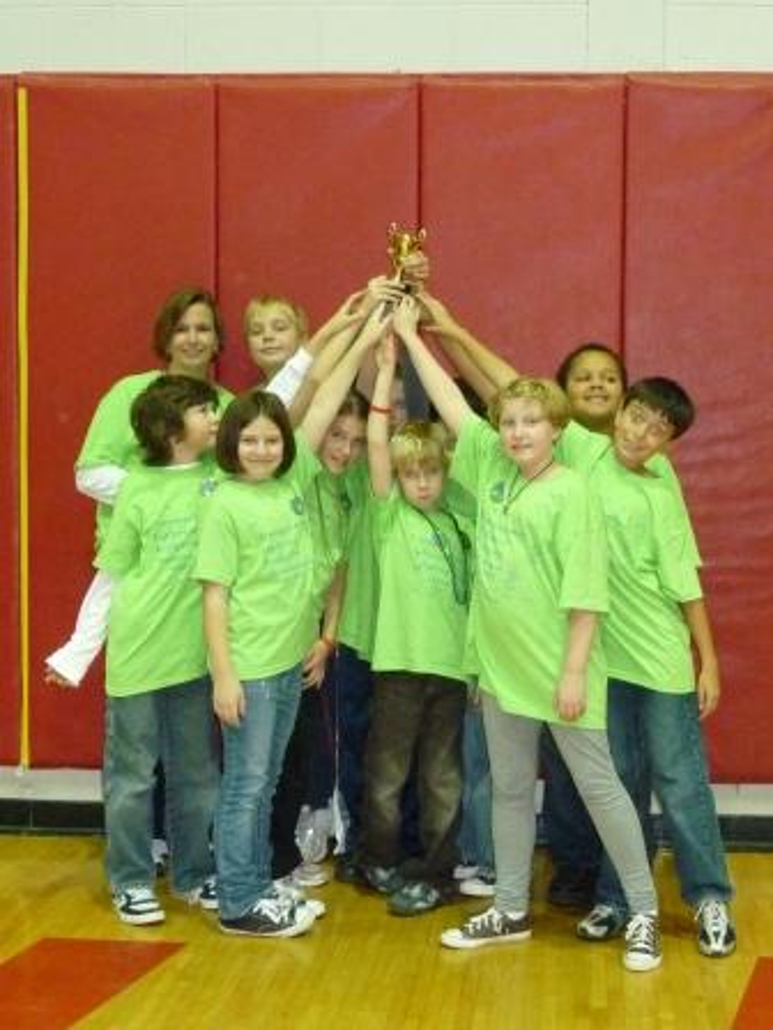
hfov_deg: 32.2
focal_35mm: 45
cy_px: 515
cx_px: 386
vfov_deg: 42.1
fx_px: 1340
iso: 800
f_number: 4.1
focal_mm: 7.6
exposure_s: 1/30
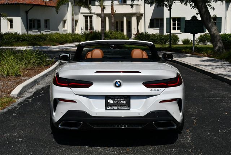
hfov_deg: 29.6
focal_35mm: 68
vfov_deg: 20.1
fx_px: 437
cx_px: 116
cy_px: 78
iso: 100
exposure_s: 1/500
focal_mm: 34
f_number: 11
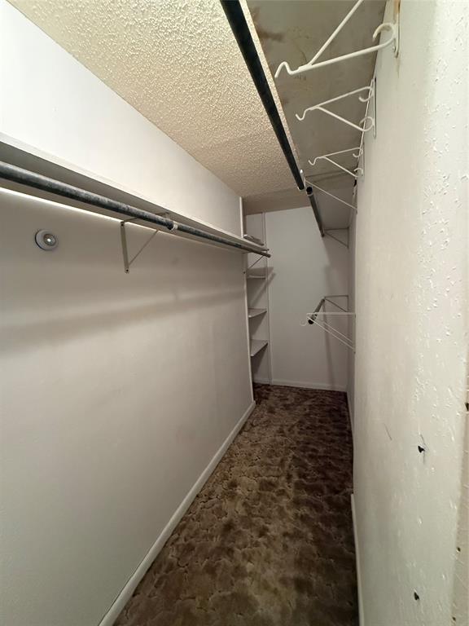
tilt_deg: -6.9
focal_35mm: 14
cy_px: 313
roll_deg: +2.7
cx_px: 234
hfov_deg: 85.7
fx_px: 253
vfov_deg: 102.1
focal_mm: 2.22
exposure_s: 1/60
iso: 1000
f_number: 2.2
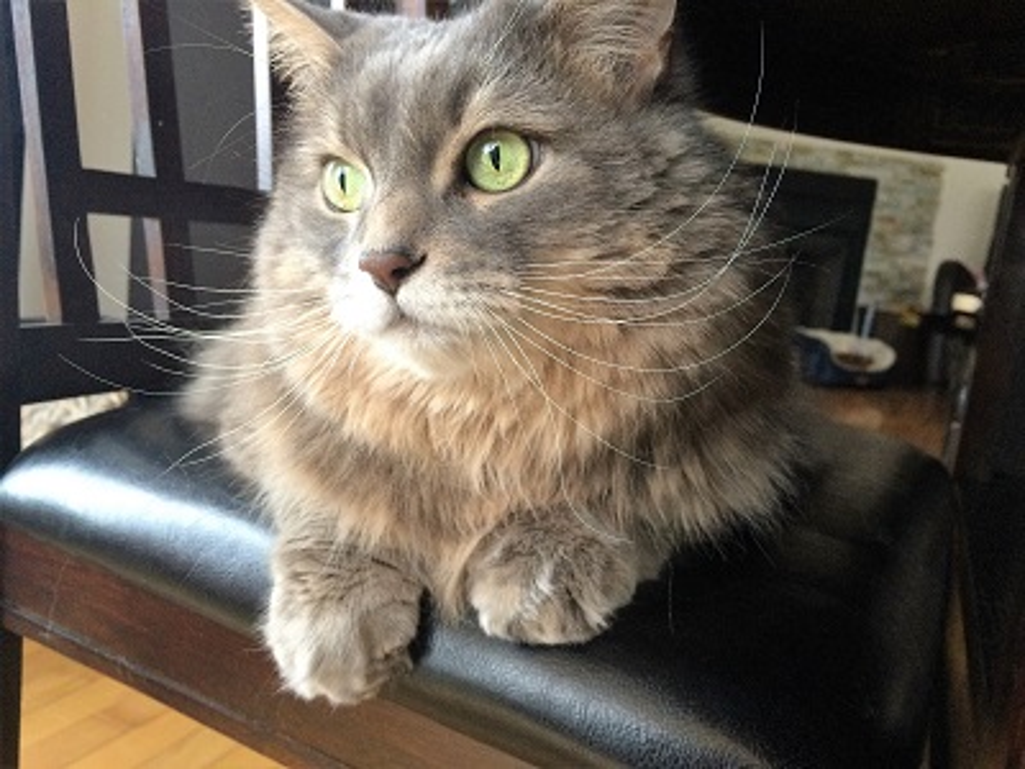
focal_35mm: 29
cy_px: 384
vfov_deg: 48.2
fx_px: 859
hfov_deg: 61.7
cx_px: 512
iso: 160
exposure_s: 1/30
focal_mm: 4.15
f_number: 2.2
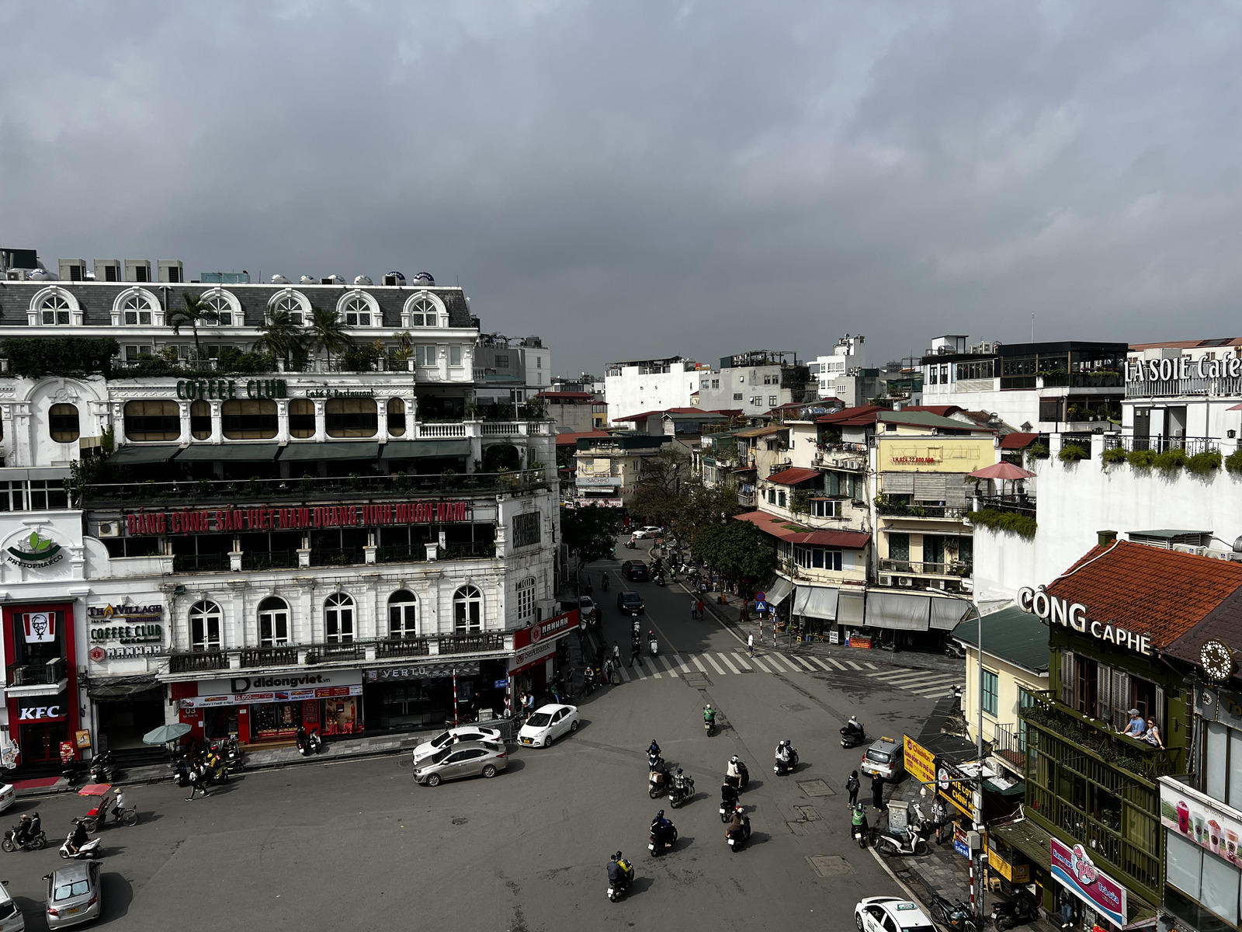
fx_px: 933
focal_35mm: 26
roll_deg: +1.0
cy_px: 466
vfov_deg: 53.1
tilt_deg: -2.9
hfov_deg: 67.3
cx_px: 621
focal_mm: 5.7
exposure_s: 1/7463
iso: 50
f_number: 1.5
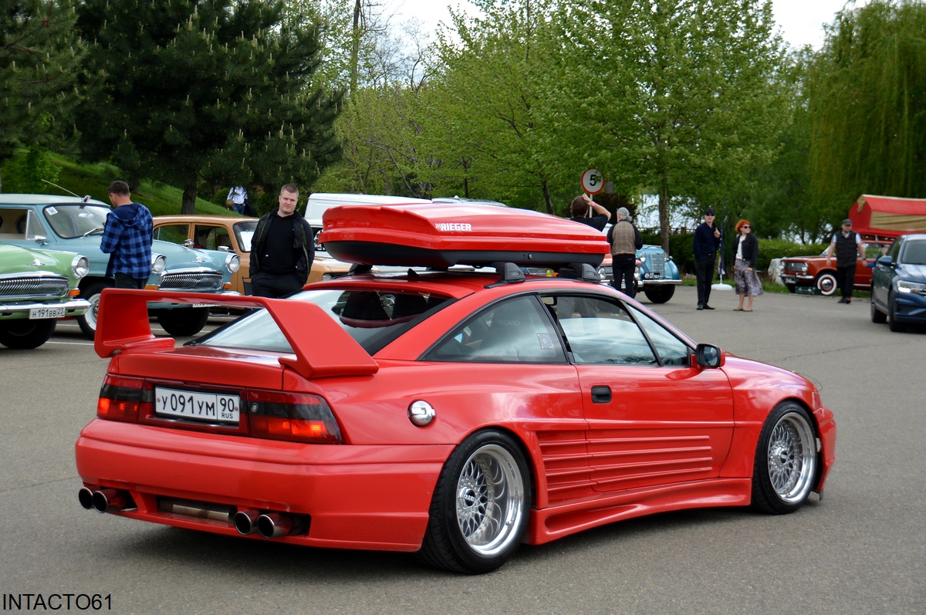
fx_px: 2004
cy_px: 308
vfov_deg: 17.4
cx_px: 463
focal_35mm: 78
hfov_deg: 26.0
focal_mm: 52
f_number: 5
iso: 400
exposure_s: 1/1250
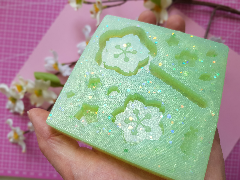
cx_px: 120
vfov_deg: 53.1
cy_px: 90
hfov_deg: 67.3
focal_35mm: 26
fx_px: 180
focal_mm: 4.2
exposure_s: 1/147
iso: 40
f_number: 1.7
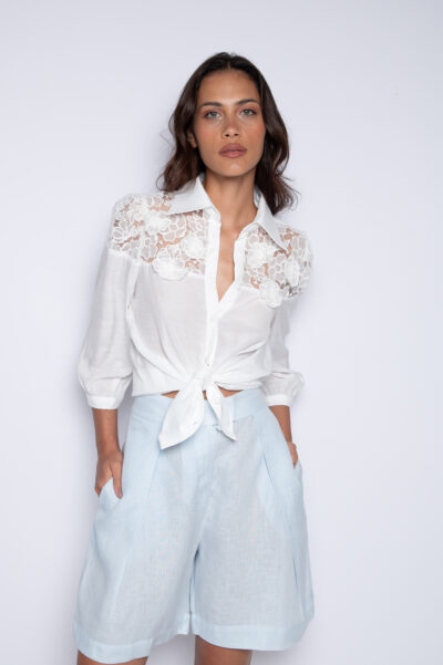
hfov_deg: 33.4
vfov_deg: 48.5
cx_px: 222
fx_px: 739
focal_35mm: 40
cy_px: 332
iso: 320
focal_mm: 40
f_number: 6.3
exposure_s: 1/200
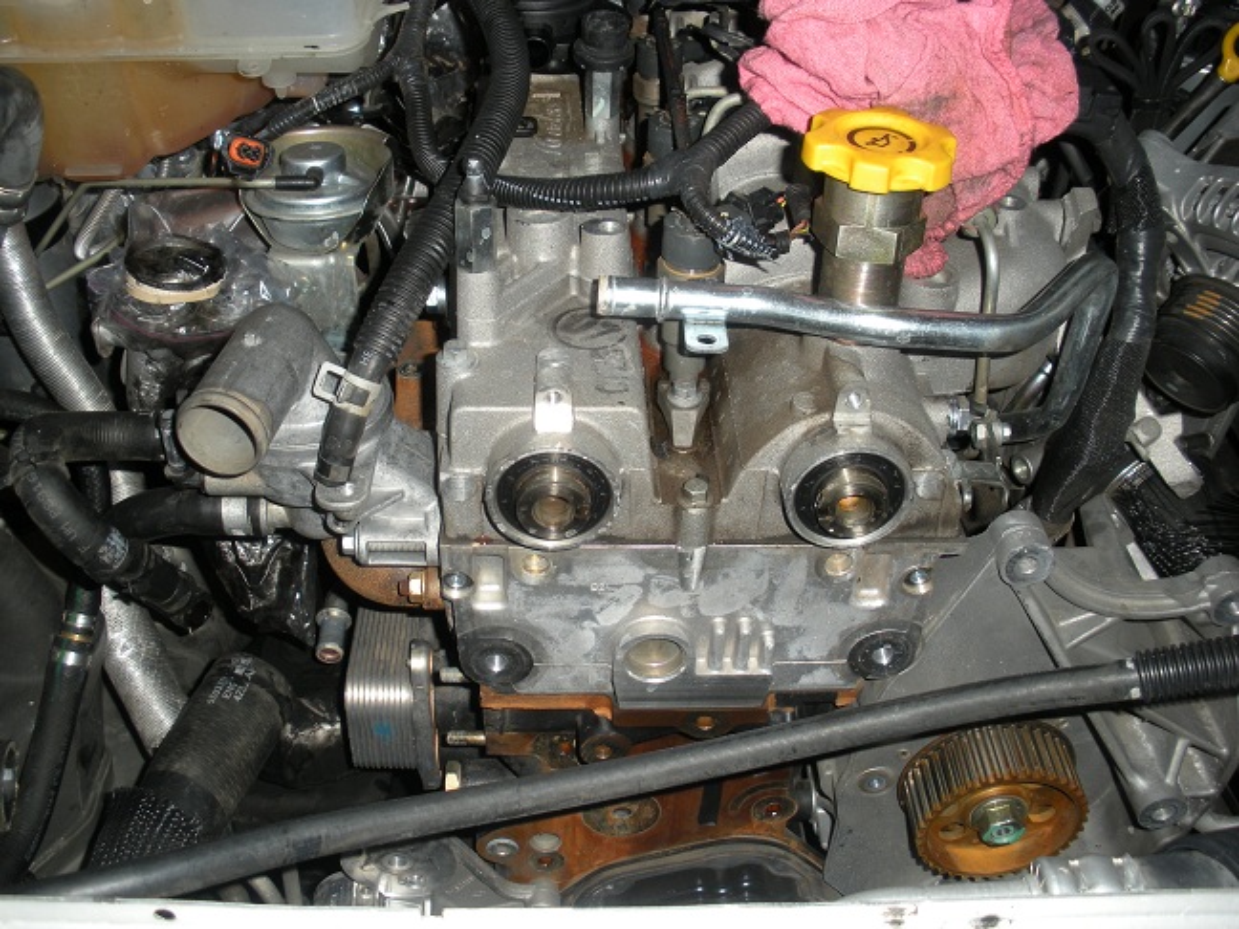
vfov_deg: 39.7
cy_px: 464
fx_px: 1289
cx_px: 620
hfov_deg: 51.4
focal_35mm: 36
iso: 64
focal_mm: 6.3
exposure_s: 1/60
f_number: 3.5
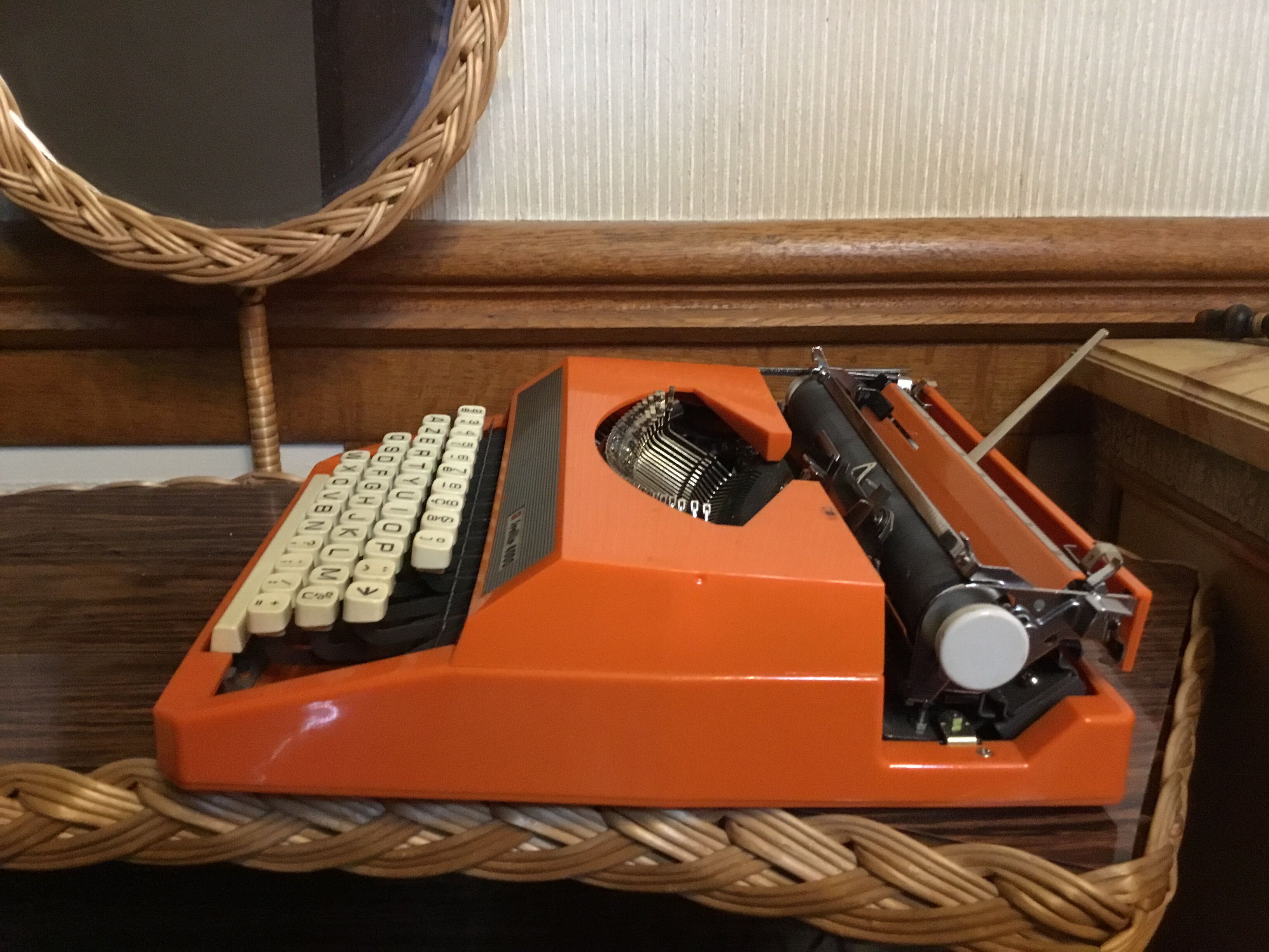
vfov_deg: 45.4
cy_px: 476
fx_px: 1136
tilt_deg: -14.4
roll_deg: +0.2
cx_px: 634
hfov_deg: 58.4
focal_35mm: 31
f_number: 2.4
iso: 500
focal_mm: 3.3
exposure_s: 1/17
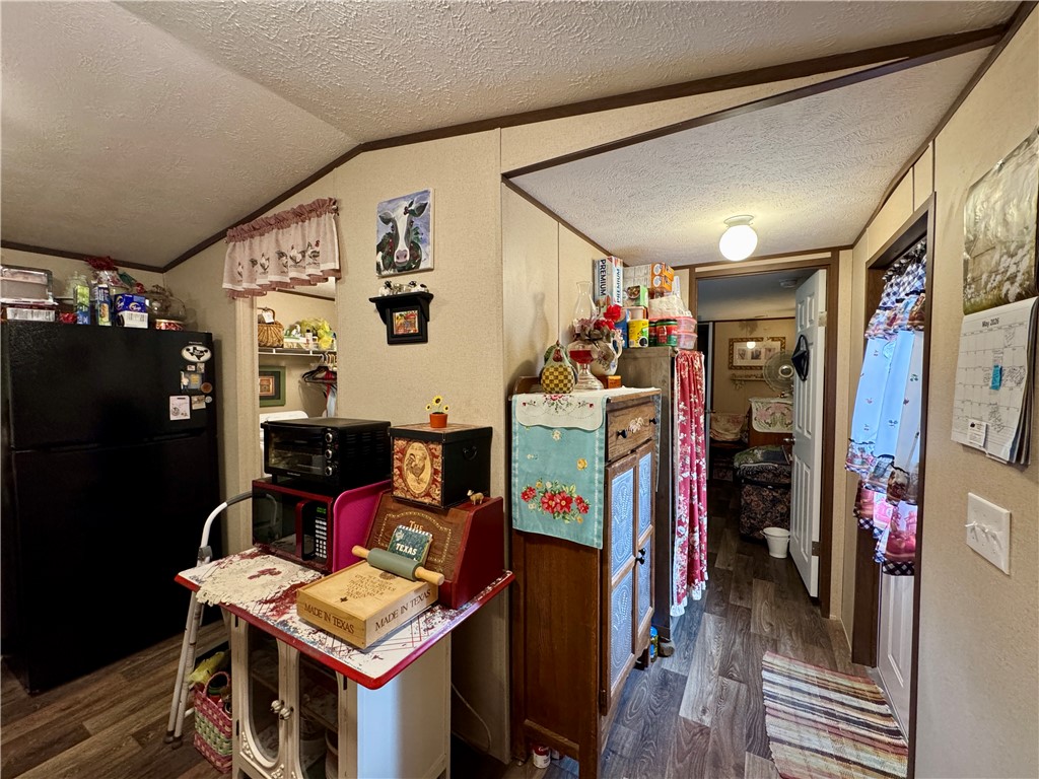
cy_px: 390
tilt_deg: -2.6
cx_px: 520
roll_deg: -0.2
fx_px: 420
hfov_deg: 102.1
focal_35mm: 14
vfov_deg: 85.7
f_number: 2.2
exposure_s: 1/60
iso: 320
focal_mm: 2.22
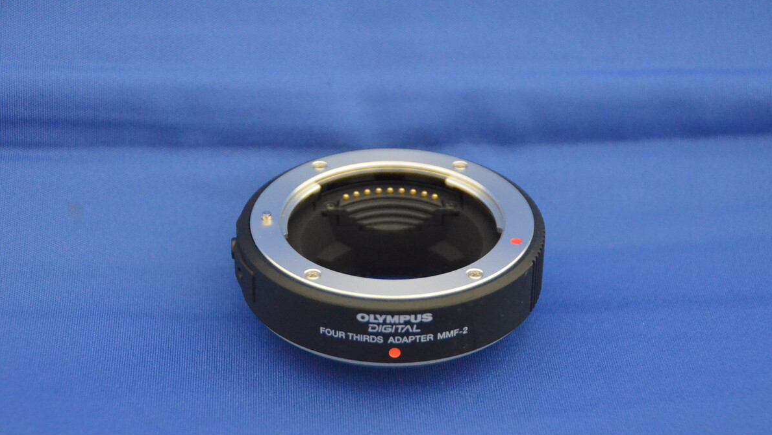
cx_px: 388
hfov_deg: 22.5
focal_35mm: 95
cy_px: 253
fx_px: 1945
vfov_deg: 12.7
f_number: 5
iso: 5000
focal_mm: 60
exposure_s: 1/125
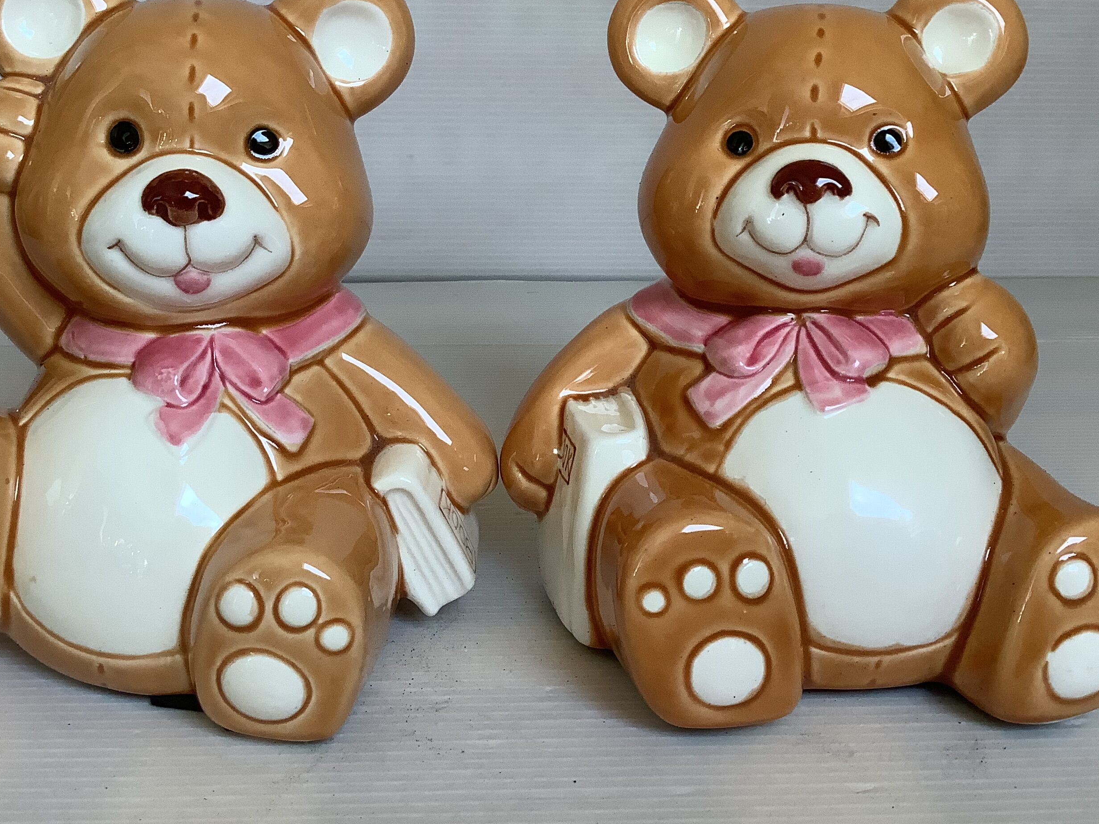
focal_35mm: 41
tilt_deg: -15.5
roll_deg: +0.1
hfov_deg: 45.7
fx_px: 1302
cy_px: 329
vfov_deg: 35.0
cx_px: 506
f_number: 2.4
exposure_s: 1/120
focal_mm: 3.3
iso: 80
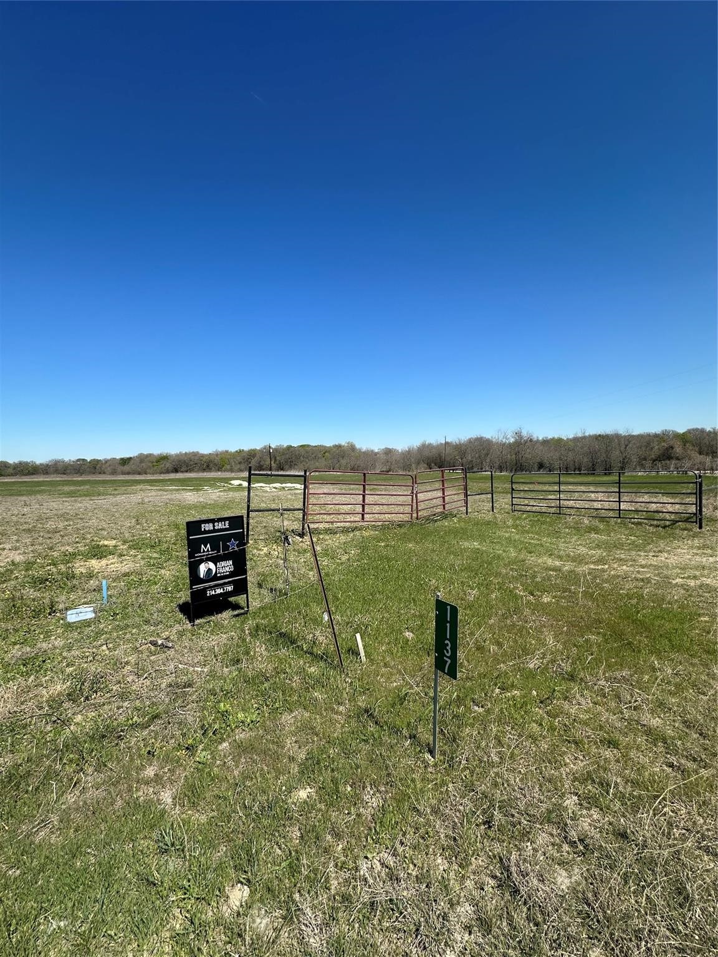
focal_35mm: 14
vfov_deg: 102.1
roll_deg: +1.5
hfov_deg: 85.7
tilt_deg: -2.7
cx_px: 359
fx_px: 387
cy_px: 478
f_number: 2.2
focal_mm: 2.22
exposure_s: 1/2132
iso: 40
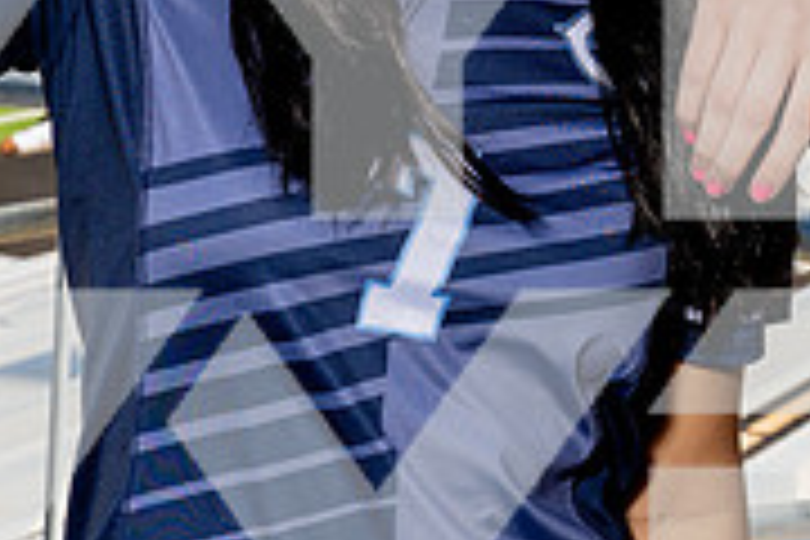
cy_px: -16
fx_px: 2835
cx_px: 576
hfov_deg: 16.2
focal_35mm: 126
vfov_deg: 10.8
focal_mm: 39
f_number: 8
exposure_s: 1/250
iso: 100
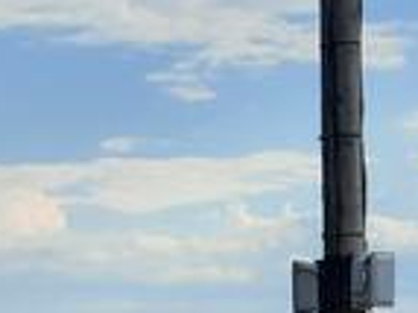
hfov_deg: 14.0
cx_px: 29
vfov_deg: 10.4
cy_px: 357
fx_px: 1689
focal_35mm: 140
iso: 32
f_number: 2
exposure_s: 1/1563
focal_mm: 4.6
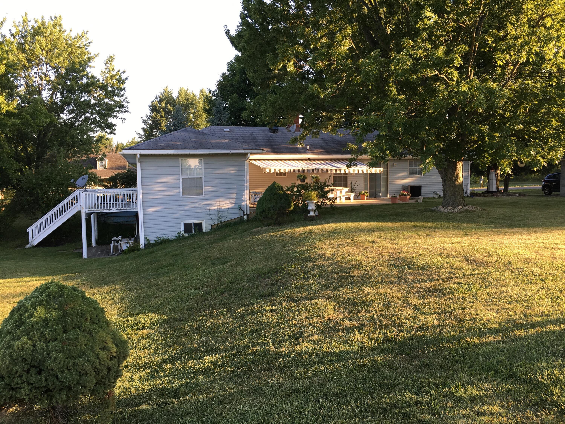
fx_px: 473
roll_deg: +1.0
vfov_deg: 48.2
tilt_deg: -5.1
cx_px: 282
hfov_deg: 61.7
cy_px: 212
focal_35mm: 29
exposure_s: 1/122
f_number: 2.2
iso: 25
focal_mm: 4.15
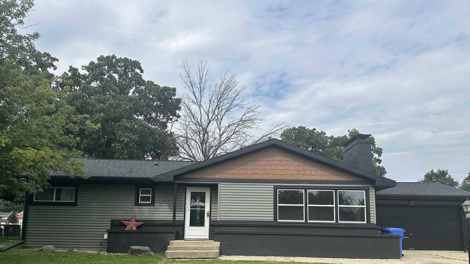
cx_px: 241
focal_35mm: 27
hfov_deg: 69.9
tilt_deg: +7.7
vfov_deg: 42.2
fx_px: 336
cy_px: 181
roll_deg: -0.5
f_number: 1.78
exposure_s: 1/4545
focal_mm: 6.86
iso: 80
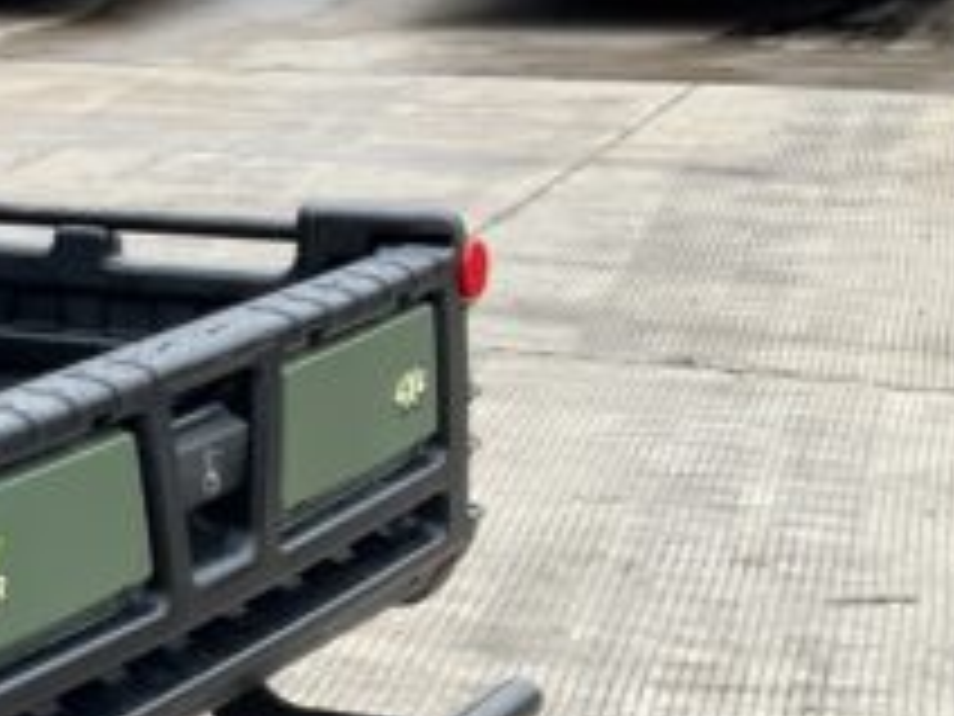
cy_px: 495
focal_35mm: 140
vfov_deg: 10.6
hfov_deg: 12.8
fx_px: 3858
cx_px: -778
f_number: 1.8
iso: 16
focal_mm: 3
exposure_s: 1/312
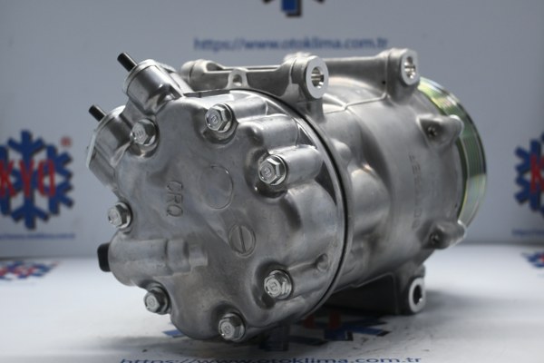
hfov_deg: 32.6
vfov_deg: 22.1
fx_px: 929
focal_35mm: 62
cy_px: 182
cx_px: 272
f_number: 5.6
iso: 640
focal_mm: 41
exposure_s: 1/60
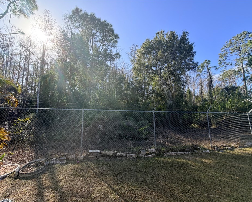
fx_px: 112
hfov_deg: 96.8
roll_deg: +1.2
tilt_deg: +8.5
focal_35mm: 15
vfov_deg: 84.0
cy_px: 102
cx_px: 127
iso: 40
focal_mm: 2.22
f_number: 2.2
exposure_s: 1/531
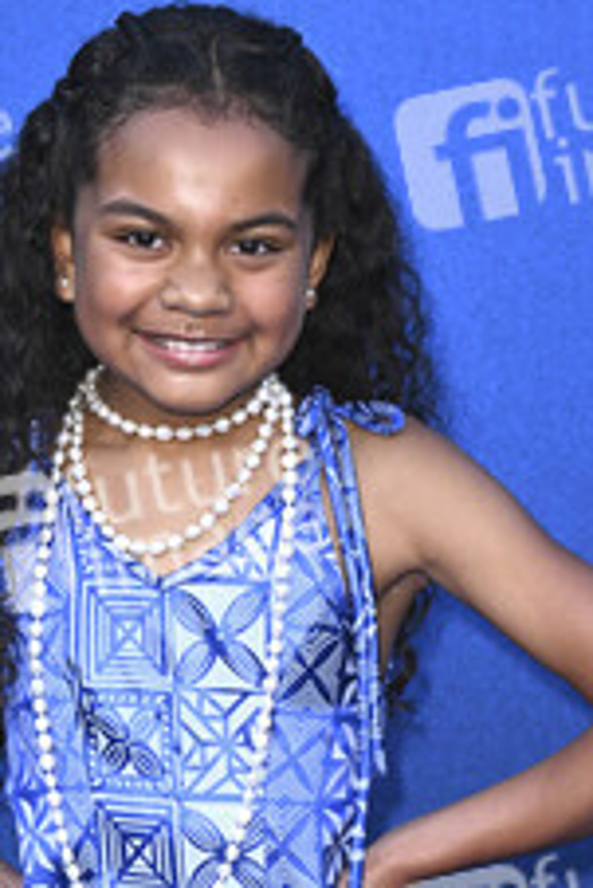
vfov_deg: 12.8
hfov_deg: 8.6
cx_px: 240
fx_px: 3922
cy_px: 727
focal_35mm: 159
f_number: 6.3
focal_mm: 90
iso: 500
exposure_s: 1/250
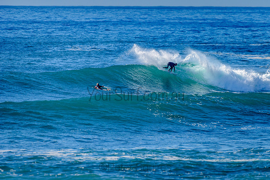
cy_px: 77
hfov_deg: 3.4
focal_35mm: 613
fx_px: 4600
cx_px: 166
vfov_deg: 2.2
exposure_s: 1/2000
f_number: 5.6
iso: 200
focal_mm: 500
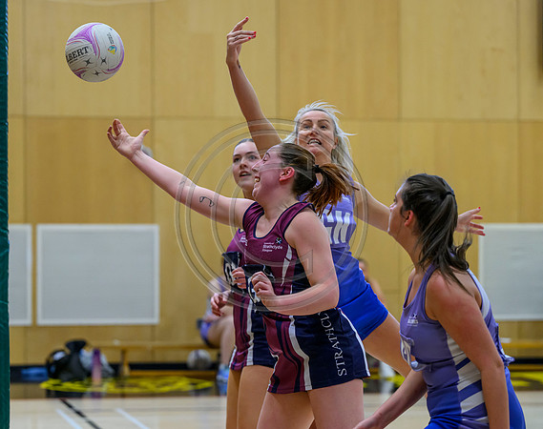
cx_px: 257
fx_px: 2008
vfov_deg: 12.2
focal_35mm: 126
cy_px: 225
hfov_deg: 15.4
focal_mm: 102
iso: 3200
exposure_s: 1/1250
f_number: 3.2
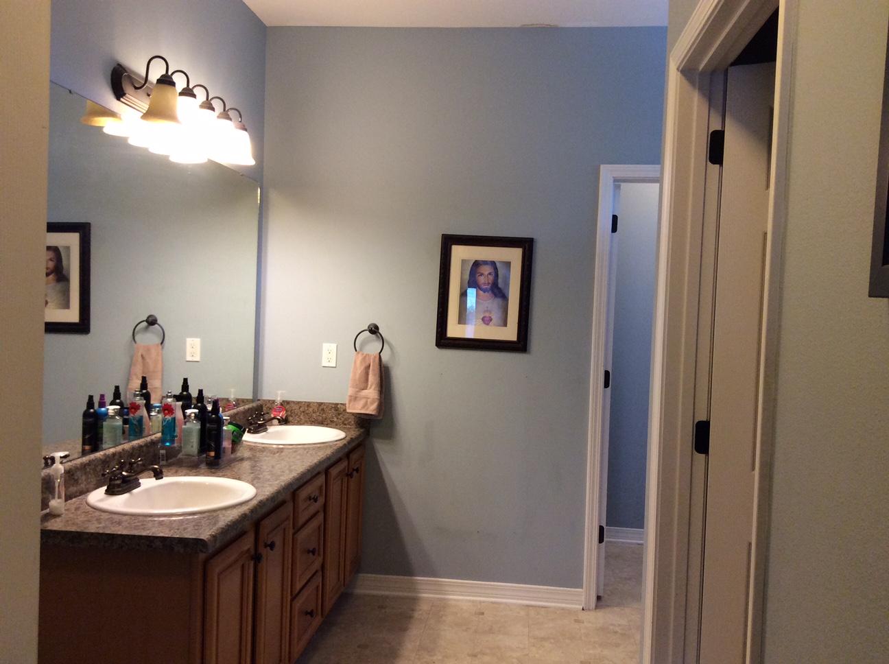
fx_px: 821
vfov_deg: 44.1
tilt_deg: -2.0
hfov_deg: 56.9
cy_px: 332
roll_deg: -1.6
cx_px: 444
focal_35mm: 32
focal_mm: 3.3
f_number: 2.4
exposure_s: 1/24
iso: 80
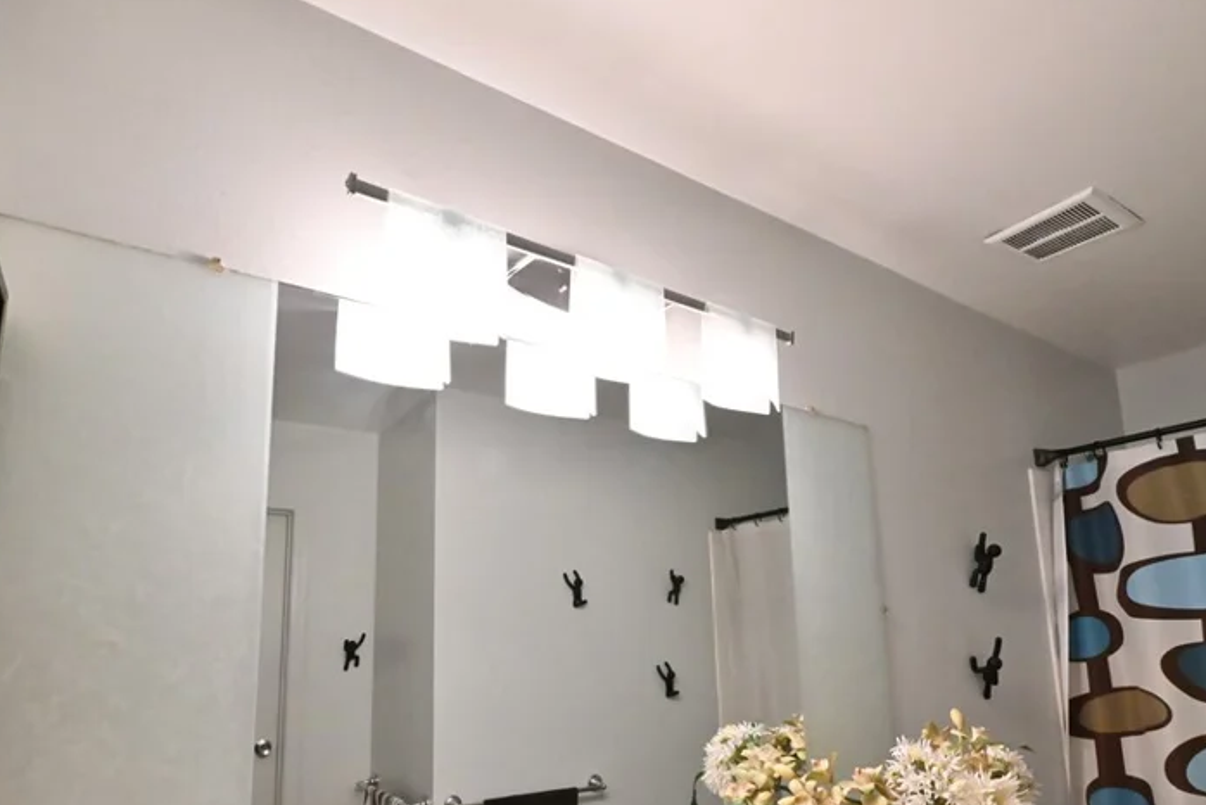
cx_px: 617
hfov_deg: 78.5
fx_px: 737
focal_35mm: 22
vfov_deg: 56.4
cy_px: 516
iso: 12800
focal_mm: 15
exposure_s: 1/60
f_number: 16
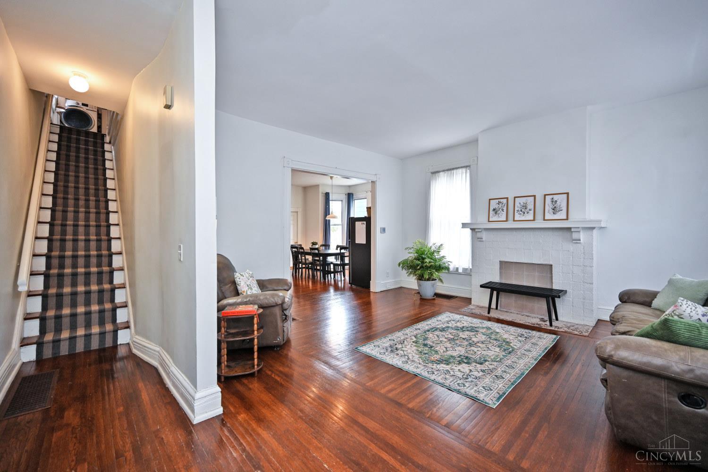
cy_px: 236
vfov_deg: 81.2
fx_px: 275
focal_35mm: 14
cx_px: 354
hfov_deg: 104.3
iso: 320
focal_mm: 14
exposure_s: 1/60
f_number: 4
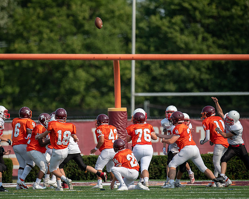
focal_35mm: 676
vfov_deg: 2.3
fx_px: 4978
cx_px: 108
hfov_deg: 2.9
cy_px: 104
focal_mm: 500
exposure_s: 1/5000
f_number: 4
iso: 400
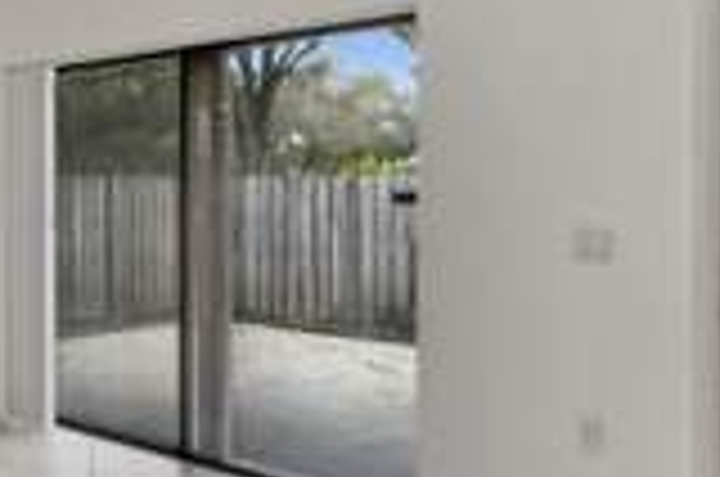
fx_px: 898
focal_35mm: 45
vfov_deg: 29.7
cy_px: 191
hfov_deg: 38.1
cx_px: -22
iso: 2200
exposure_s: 1/15
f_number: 8
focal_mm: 10
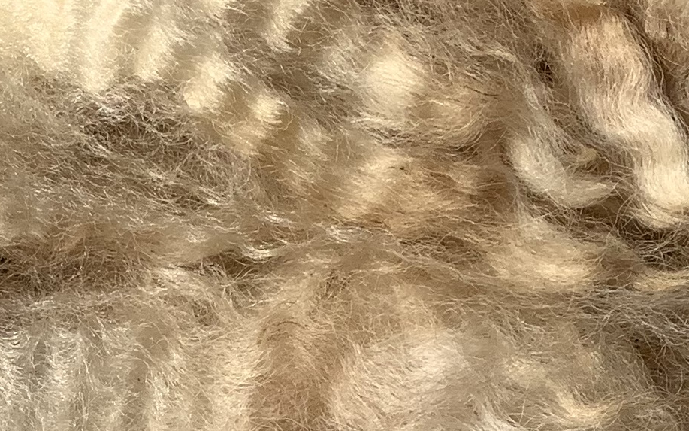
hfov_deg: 17.7
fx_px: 2197
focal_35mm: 117
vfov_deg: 11.1
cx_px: 194
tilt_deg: -60.7
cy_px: 439
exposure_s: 1/2632
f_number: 2.4
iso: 25
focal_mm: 3.3
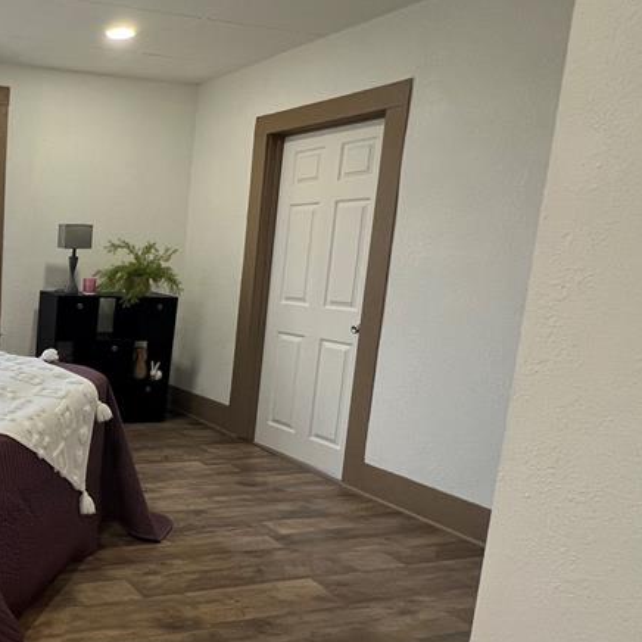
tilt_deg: -9.7
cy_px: 349
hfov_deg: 45.6
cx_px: -52
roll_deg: -1.7
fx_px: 567
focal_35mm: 27
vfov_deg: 59.0
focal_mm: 1.57
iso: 125
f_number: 1.8
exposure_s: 1/99
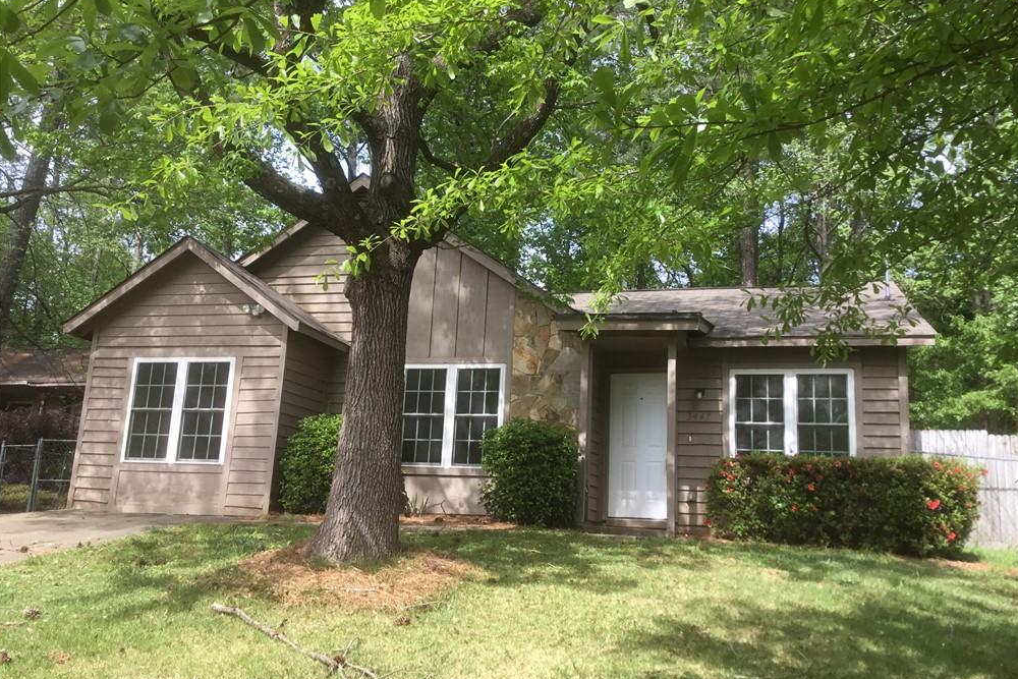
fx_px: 933
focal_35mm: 33
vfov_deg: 40.0
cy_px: 332
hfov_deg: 57.2
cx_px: 515
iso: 25
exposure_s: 1/322
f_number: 2.4
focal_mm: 3.3
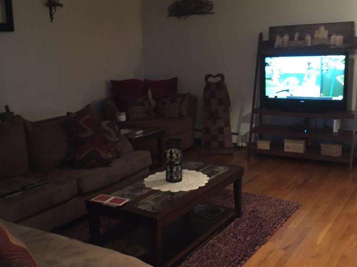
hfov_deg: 49.0
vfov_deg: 37.7
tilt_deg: -9.3
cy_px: 131
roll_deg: +4.0
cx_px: 181
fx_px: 392
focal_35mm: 38
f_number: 2.2
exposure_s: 1/15
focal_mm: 4.15
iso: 640
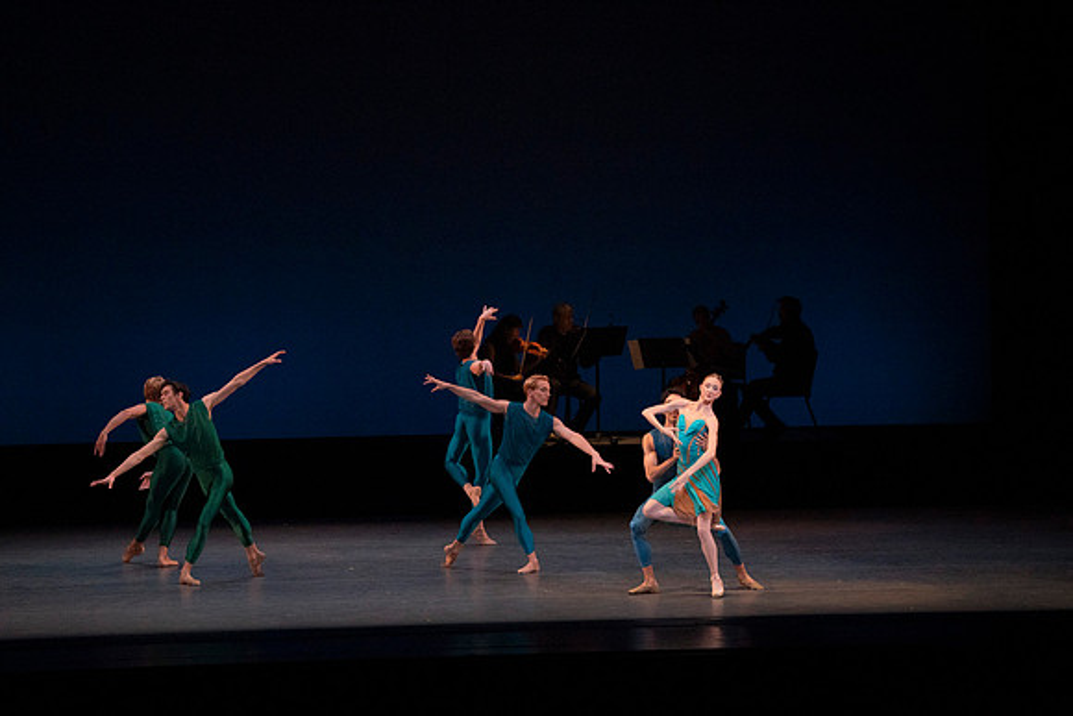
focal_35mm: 162
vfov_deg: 8.5
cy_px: 358
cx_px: 536
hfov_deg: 12.7
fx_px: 4829
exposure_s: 1/400
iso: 8000
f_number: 7.1
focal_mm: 162
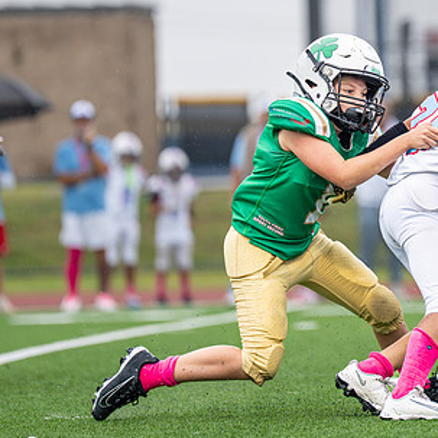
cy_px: 170
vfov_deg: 4.2
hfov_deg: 4.2
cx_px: 442
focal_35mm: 414
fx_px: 5927
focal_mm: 194
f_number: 2.8
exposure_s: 1/1000
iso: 400
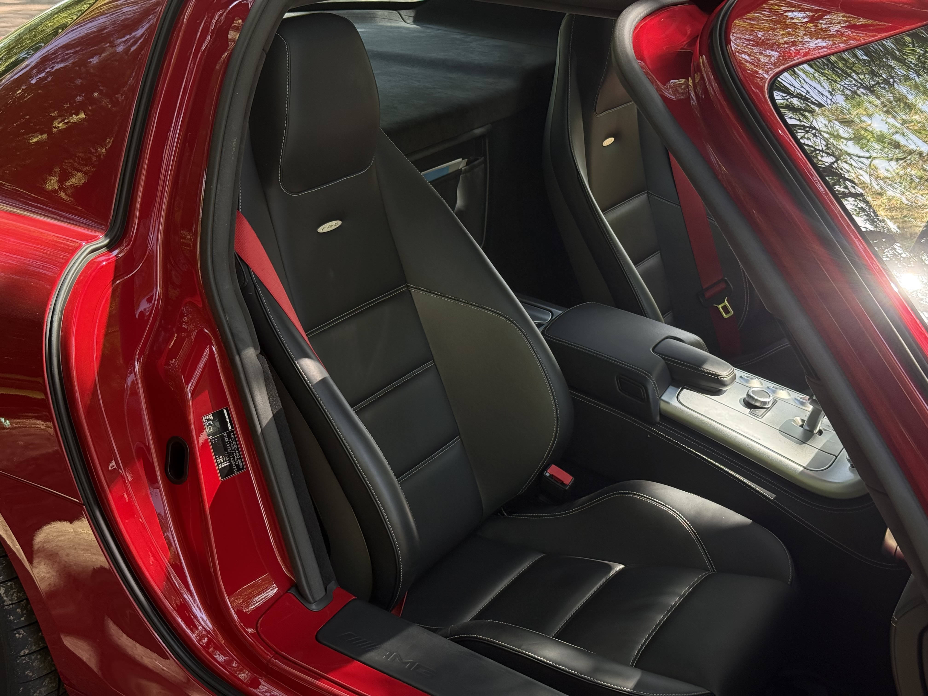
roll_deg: -1.1
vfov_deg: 30.3
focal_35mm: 48
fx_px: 1287
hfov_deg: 39.7
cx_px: 464
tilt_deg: -24.3
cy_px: 348
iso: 160
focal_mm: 6.76
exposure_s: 1/242
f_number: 1.78
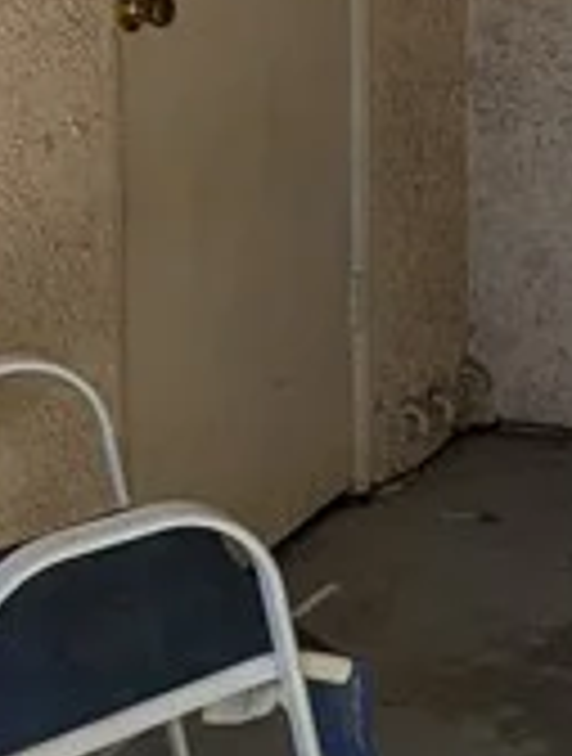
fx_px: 2126
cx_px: 565
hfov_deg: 15.1
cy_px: -2
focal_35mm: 97
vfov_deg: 19.6
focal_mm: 2.35
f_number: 2.2
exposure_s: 1/1550
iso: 54
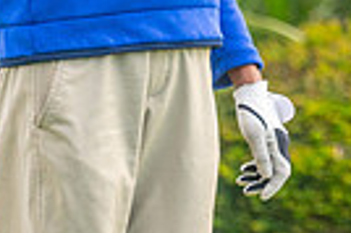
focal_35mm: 1954
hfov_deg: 1.1
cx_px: 639
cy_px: -238
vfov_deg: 0.7
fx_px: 19028
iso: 400
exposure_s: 1/400
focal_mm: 300
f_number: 4
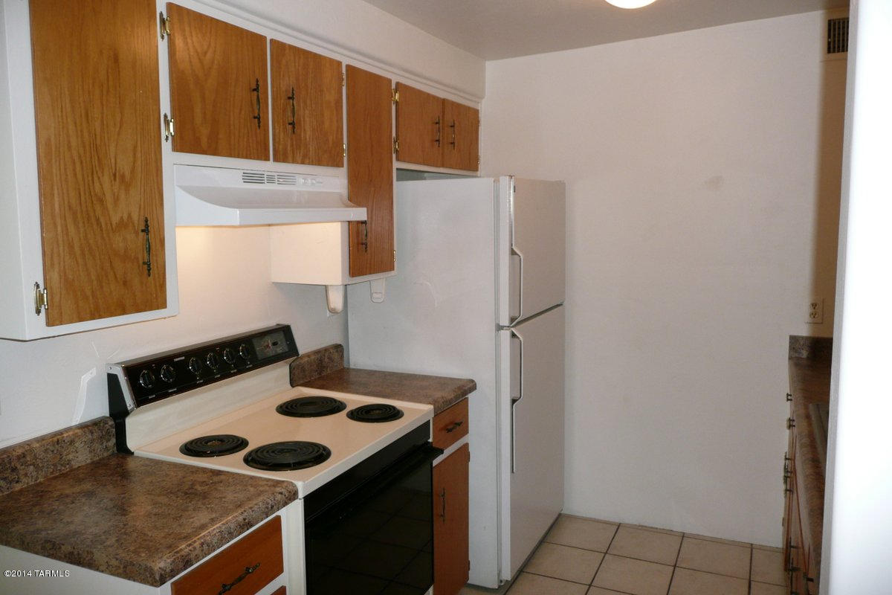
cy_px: 298
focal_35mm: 28
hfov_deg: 65.5
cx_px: 446
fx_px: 694
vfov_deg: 46.4
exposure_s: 1/30
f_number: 3.3
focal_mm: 4.6
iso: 160
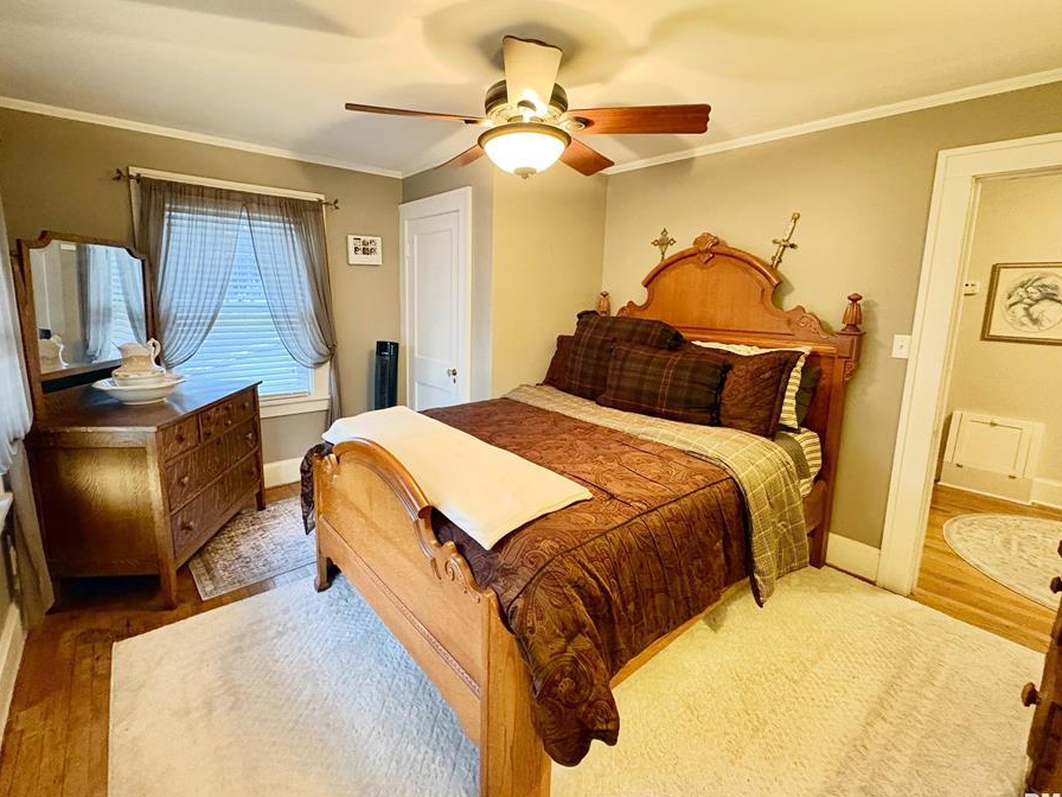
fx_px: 491
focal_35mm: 16
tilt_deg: -8.1
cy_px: 368
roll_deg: -1.1
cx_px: 507
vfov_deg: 78.0
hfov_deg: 94.4
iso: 1000
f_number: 2.2
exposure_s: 1/30
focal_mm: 2.22
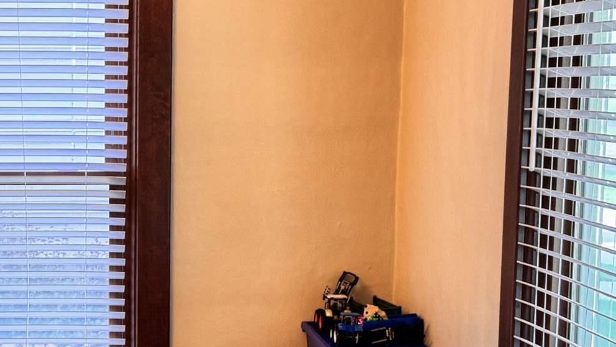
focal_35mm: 81
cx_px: 61
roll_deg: -0.1
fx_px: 1323
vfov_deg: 14.9
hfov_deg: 25.4
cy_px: 251
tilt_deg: -6.9
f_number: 1.78
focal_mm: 6.76
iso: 125
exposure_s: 1/60
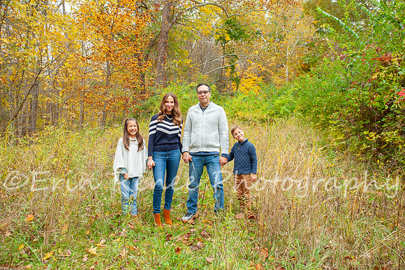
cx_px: 202
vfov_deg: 41.1
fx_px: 360
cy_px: 135
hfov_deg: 58.7
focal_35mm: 32
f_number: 4.5
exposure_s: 1/160
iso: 400
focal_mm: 32
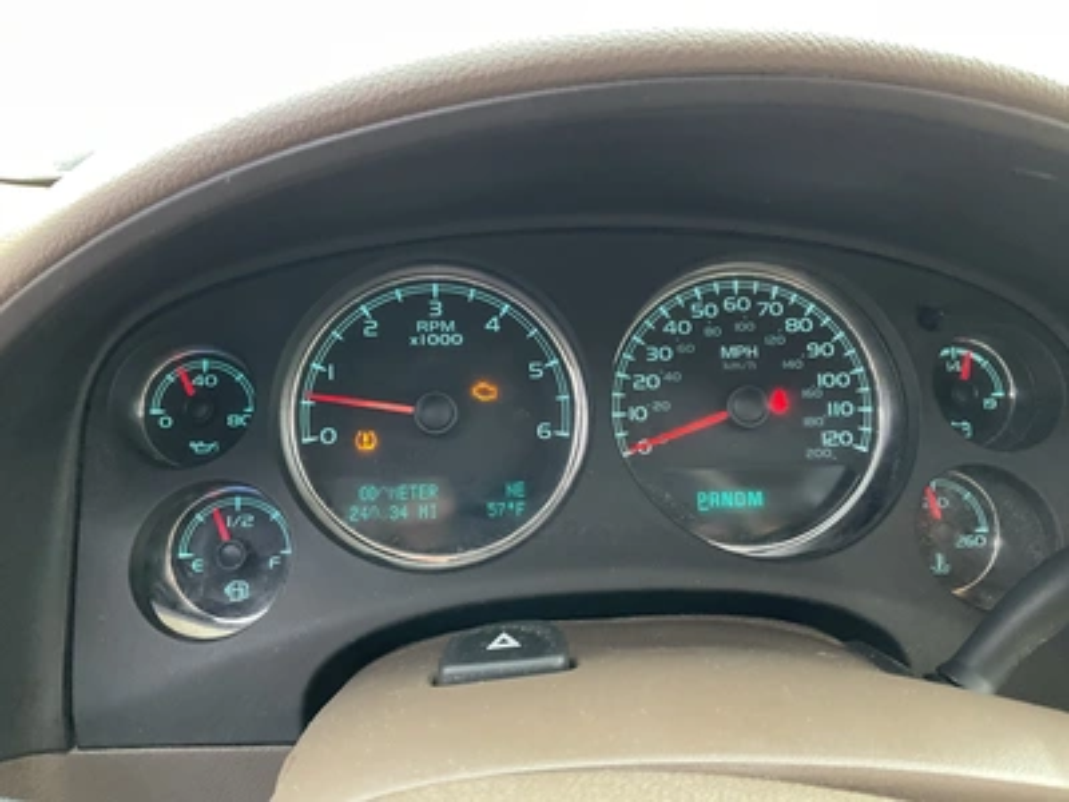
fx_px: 896
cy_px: 401
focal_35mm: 29
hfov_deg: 61.7
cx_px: 534
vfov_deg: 48.2
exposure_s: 1/60
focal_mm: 3
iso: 160
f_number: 1.8
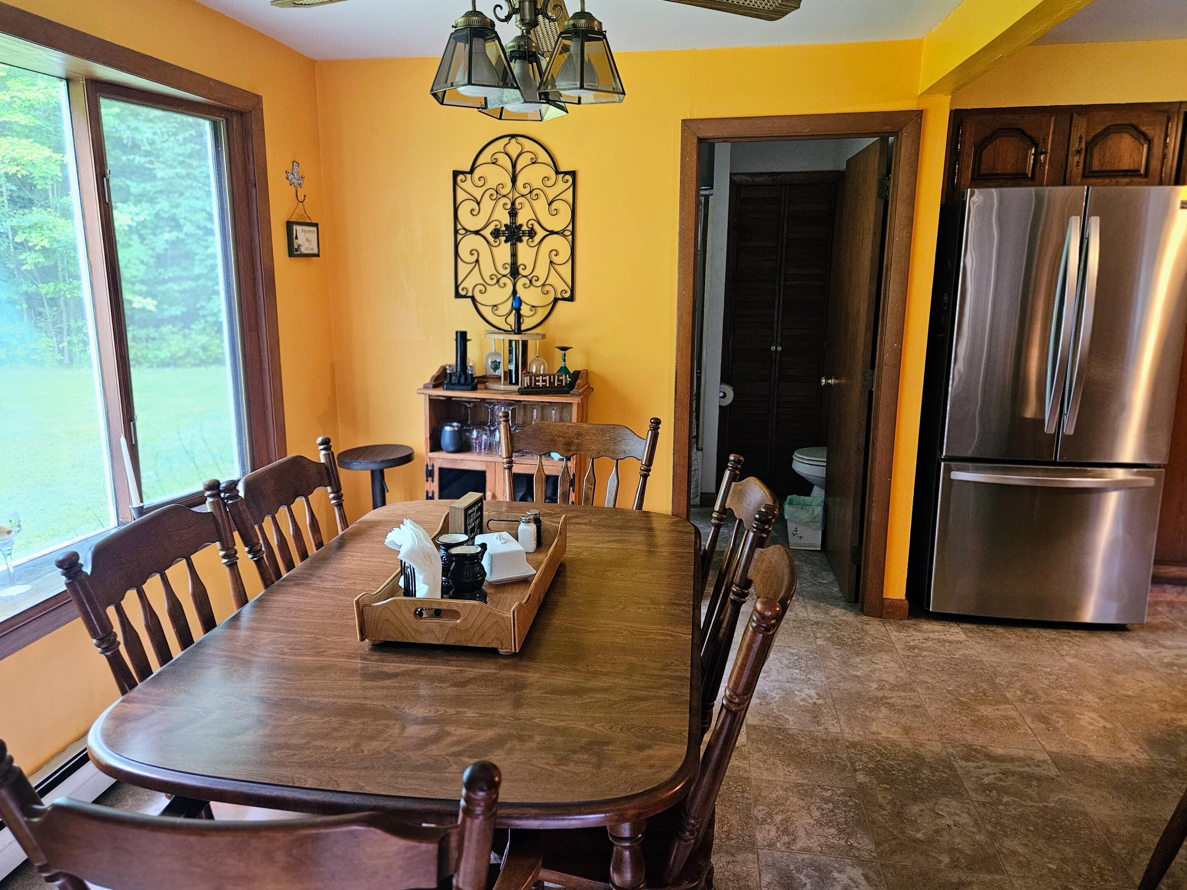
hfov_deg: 71.6
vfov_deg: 56.8
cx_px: 583
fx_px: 823
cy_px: 447
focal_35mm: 24
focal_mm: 5.4
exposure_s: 1/120
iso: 500
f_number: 1.8
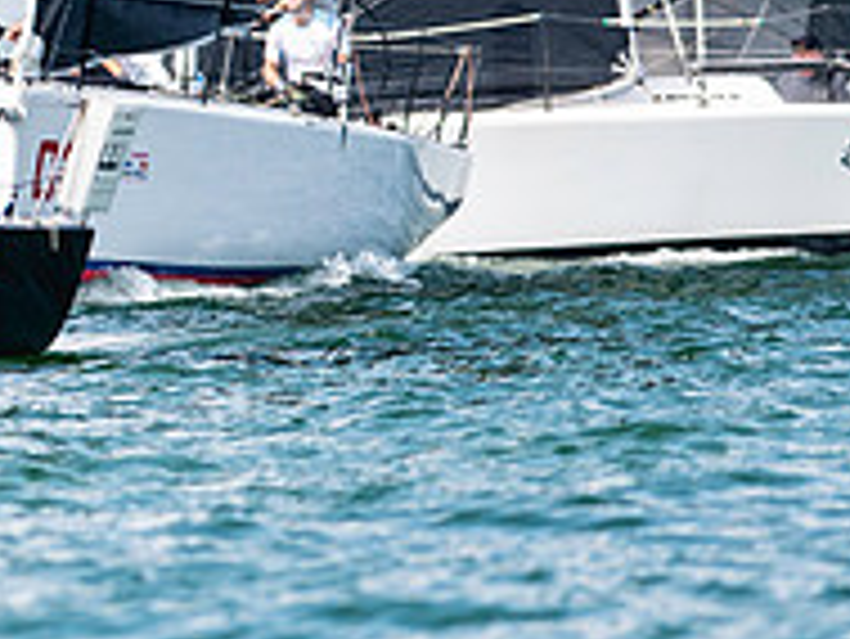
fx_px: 36660
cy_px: -119
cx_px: -394
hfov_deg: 1.3
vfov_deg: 1.0
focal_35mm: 1492
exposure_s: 1/1600
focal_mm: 300
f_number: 5
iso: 200
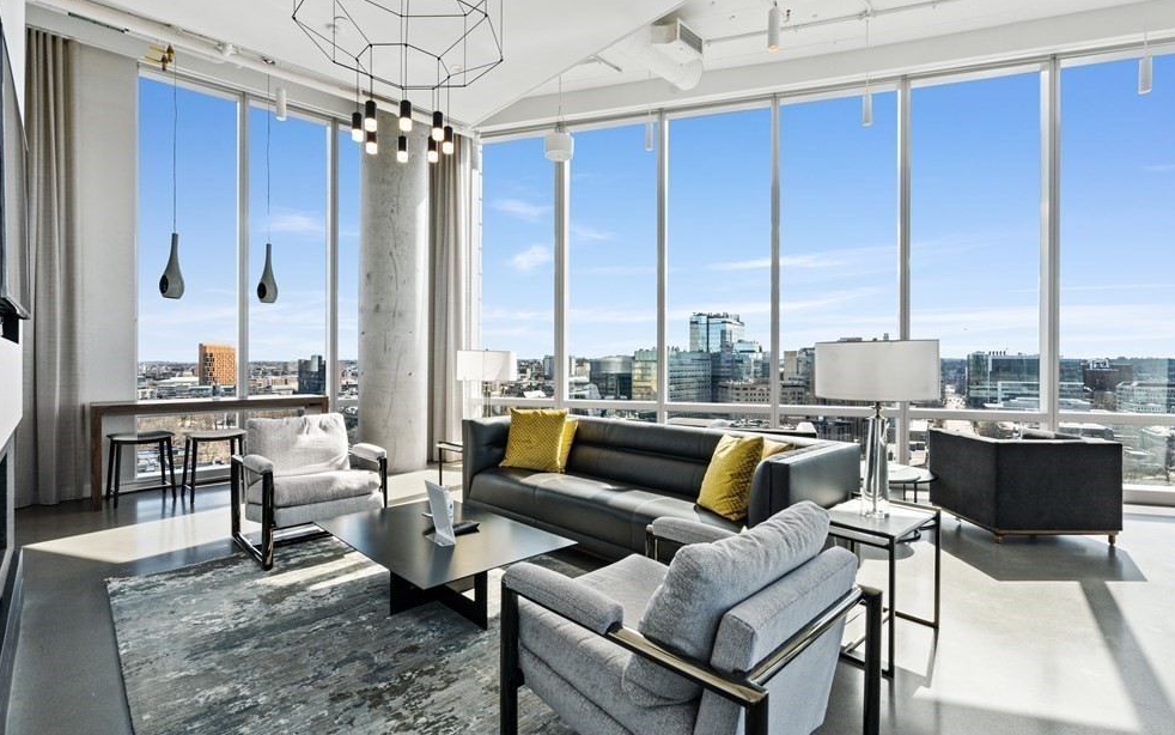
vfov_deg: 68.0
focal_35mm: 17
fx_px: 544
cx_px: 597
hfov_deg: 94.3
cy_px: 357
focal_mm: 16
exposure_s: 1/100
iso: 500
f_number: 10
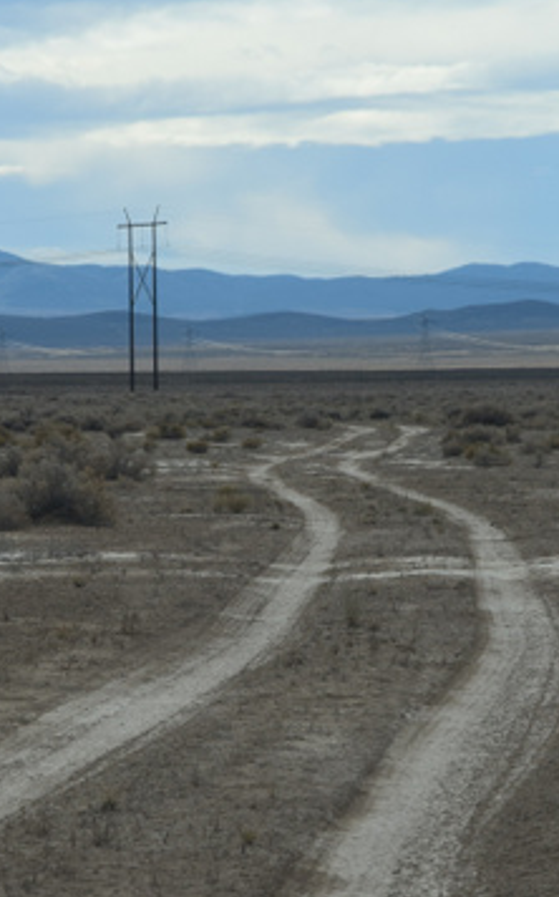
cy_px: 500
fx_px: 8397
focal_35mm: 344
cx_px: 206
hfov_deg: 3.8
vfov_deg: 6.1
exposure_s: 1/500
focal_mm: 125
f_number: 11
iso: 320
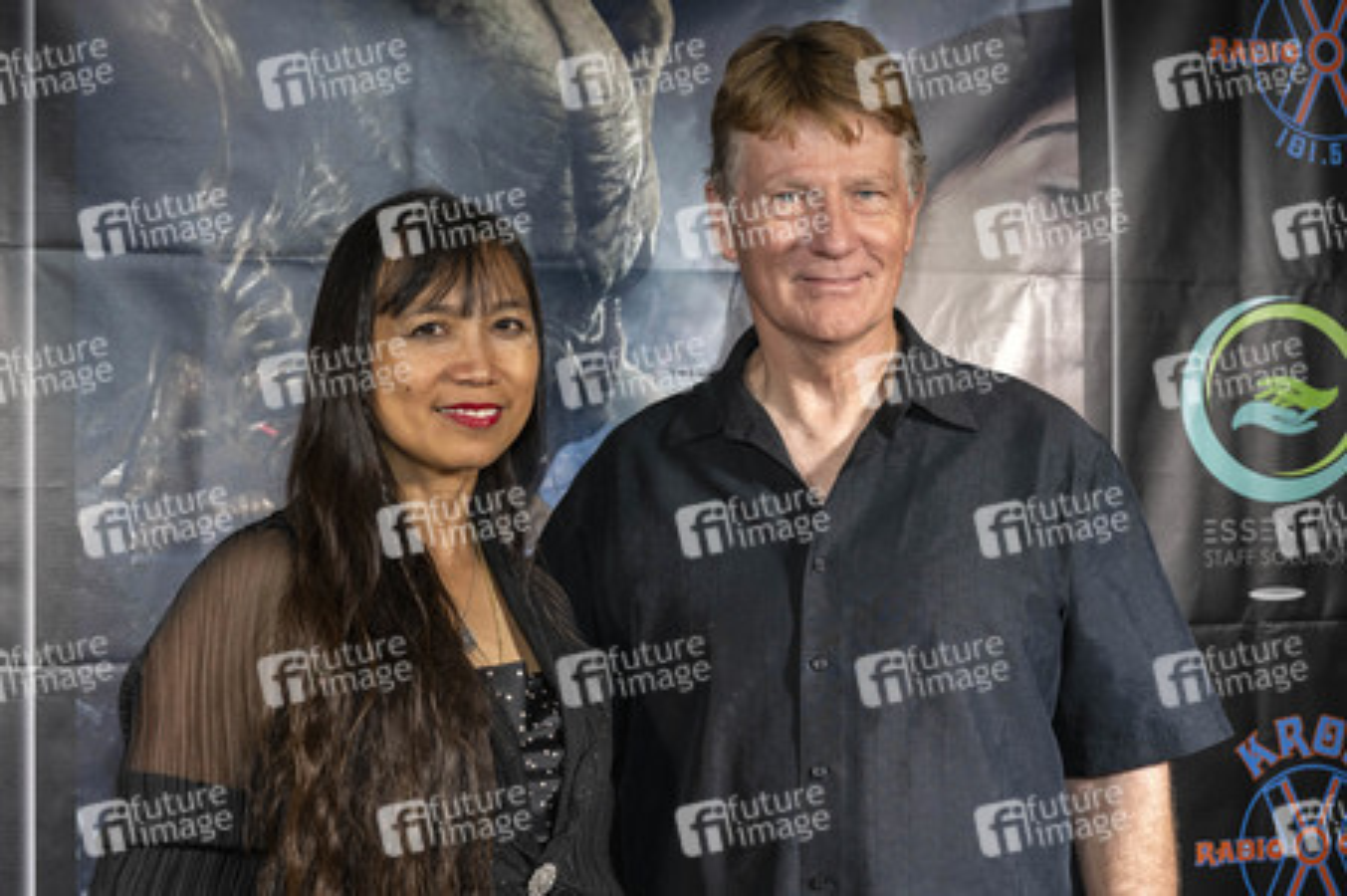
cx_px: 674
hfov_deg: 41.9
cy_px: 448
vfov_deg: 28.6
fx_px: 1757
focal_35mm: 47
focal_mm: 47
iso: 800
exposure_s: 1/200
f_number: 5.6
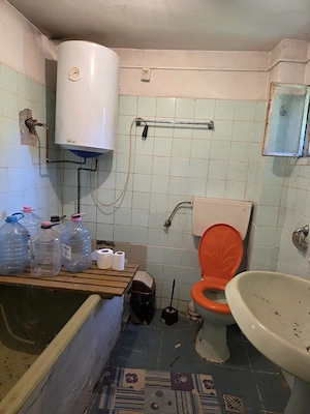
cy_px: 207
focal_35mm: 23
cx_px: 155
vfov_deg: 73.9
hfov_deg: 58.9
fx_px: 275
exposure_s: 1/101
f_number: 1.7
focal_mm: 6.3
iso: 400
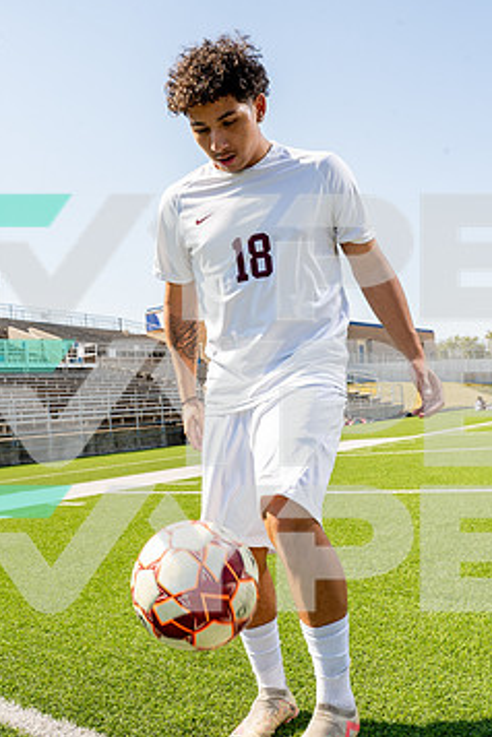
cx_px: 256
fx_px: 697
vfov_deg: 55.7
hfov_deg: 38.9
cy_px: 405
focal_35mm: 34
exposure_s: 1/250
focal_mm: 27
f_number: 11
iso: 320
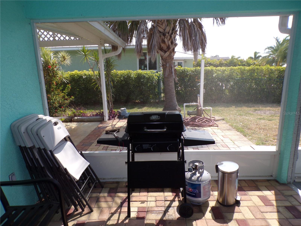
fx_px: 209
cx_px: 150
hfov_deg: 71.6
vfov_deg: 56.8
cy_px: 113
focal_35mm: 24
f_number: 5.8
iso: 80
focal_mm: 4.3
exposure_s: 1/110
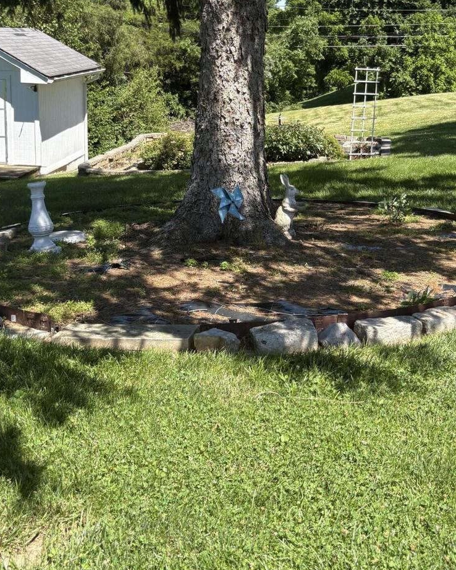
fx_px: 743
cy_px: 161
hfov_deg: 34.1
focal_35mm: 44
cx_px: 224
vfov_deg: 41.1
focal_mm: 5.96
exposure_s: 1/1337
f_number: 1.6
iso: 50
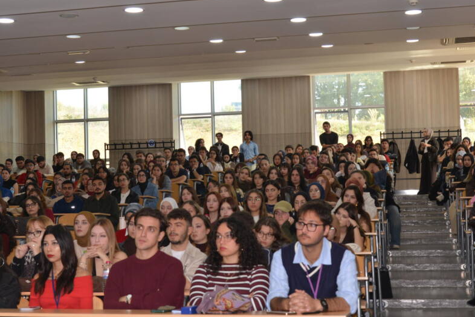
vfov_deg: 22.6
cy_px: 156
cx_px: 222
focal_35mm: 60
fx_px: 792
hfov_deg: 33.4
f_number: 4
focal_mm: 46
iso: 400
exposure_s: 1/60
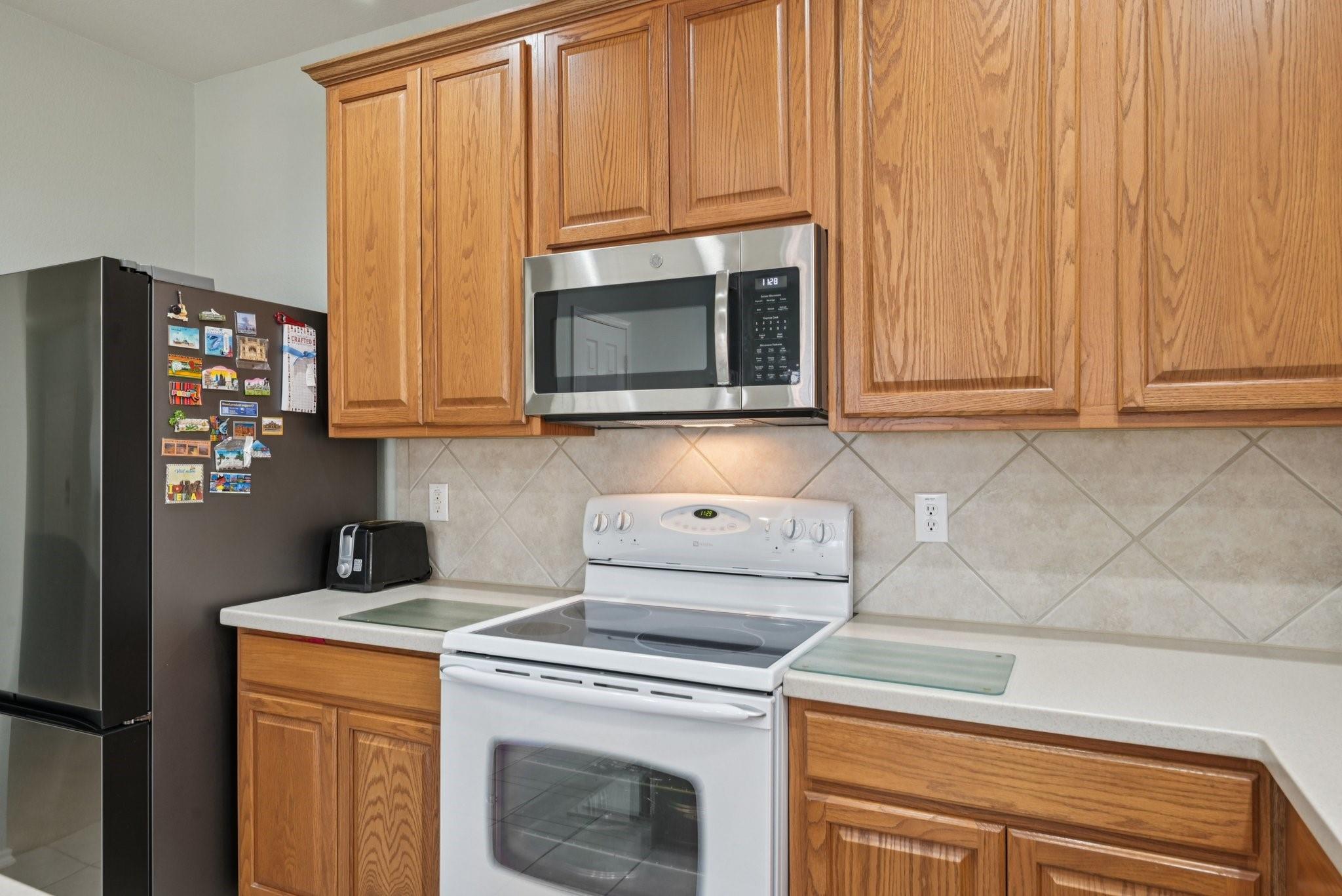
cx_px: 671
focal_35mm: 21
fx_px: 783
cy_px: 448
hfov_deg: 81.2
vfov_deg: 59.5
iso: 400
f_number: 8
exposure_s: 1/15
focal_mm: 21
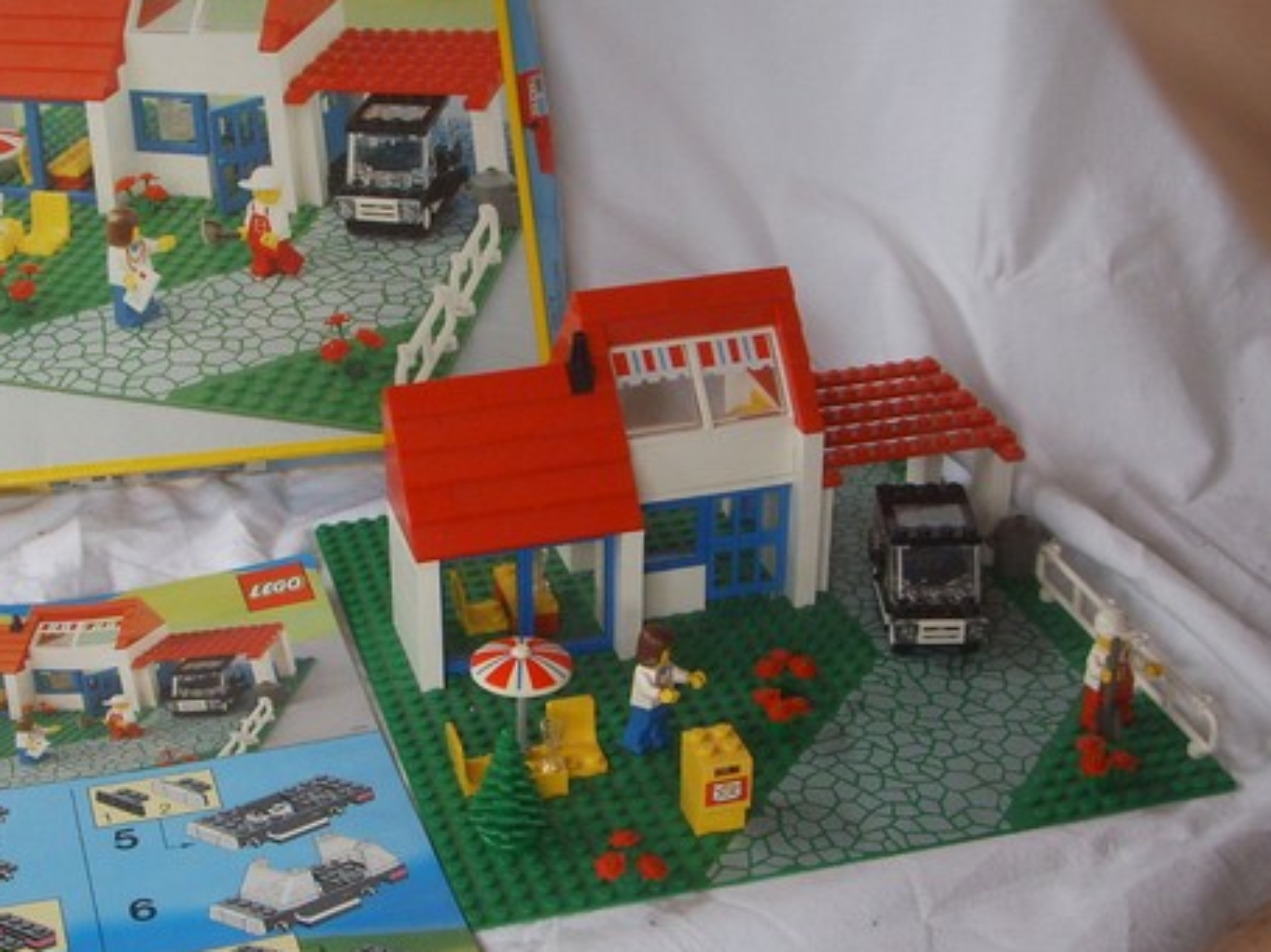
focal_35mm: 55
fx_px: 2018
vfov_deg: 26.5
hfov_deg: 34.6
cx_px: 412
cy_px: 487
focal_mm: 6.6
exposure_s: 1/90
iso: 100
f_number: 3.5
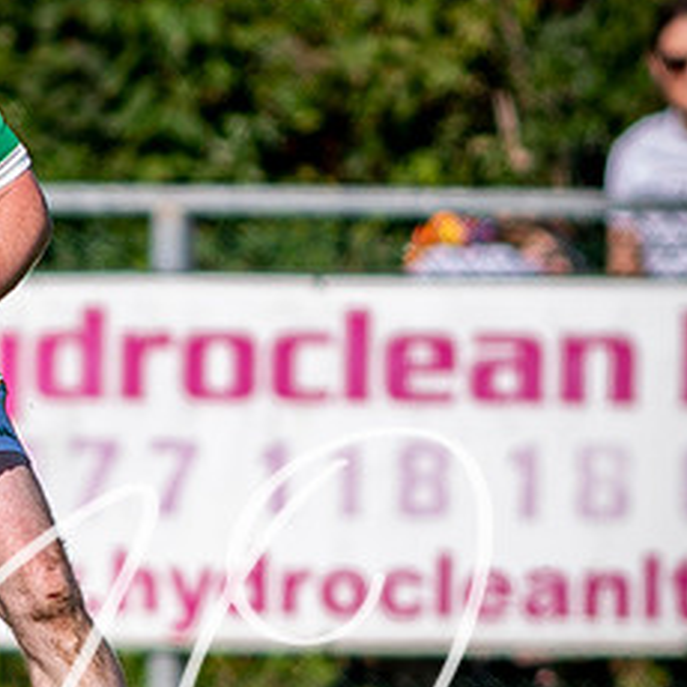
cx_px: -340
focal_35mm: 2244
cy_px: 490
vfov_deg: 0.8
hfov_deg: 0.8
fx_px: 50386
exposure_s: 1/2500
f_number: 2.8
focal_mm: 300
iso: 100
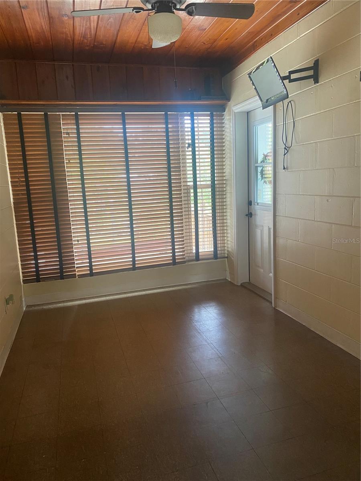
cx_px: 180
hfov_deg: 53.1
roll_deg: +0.4
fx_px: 362
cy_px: 240
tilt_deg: -8.9
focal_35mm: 26
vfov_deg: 67.3
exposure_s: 1/60
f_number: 1.8
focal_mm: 4.25
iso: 200
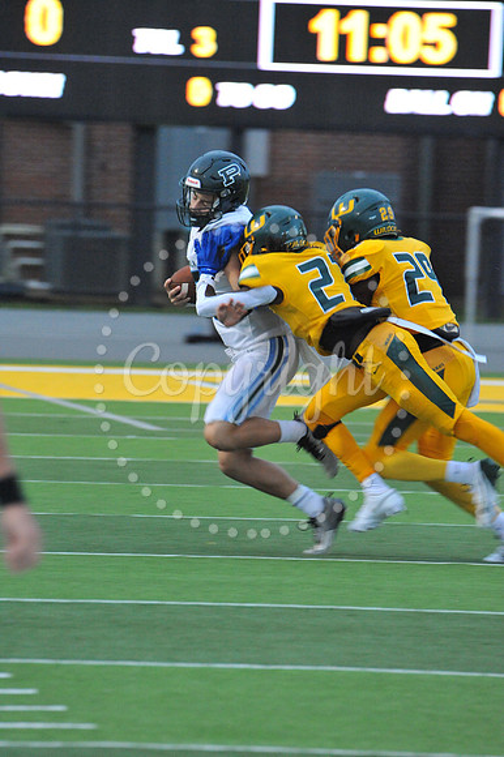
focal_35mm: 500
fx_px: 10512
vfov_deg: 4.1
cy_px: 378
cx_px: 252
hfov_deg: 2.7
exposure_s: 1/200
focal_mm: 500
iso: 6400
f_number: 11
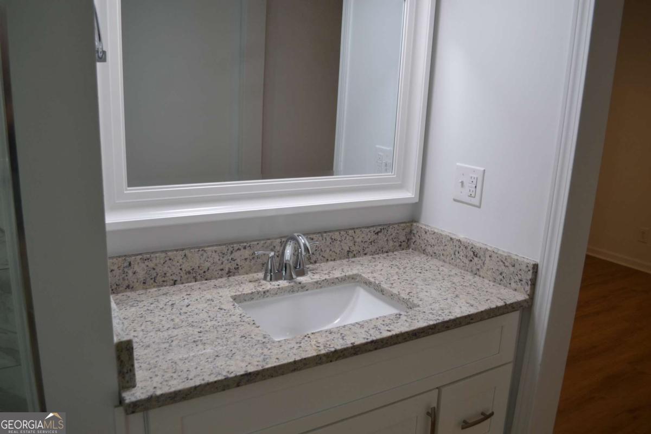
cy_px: 217
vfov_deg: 47.9
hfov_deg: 67.4
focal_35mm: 27
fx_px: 488
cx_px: 326
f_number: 4.5
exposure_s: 1/80
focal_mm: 18
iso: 400
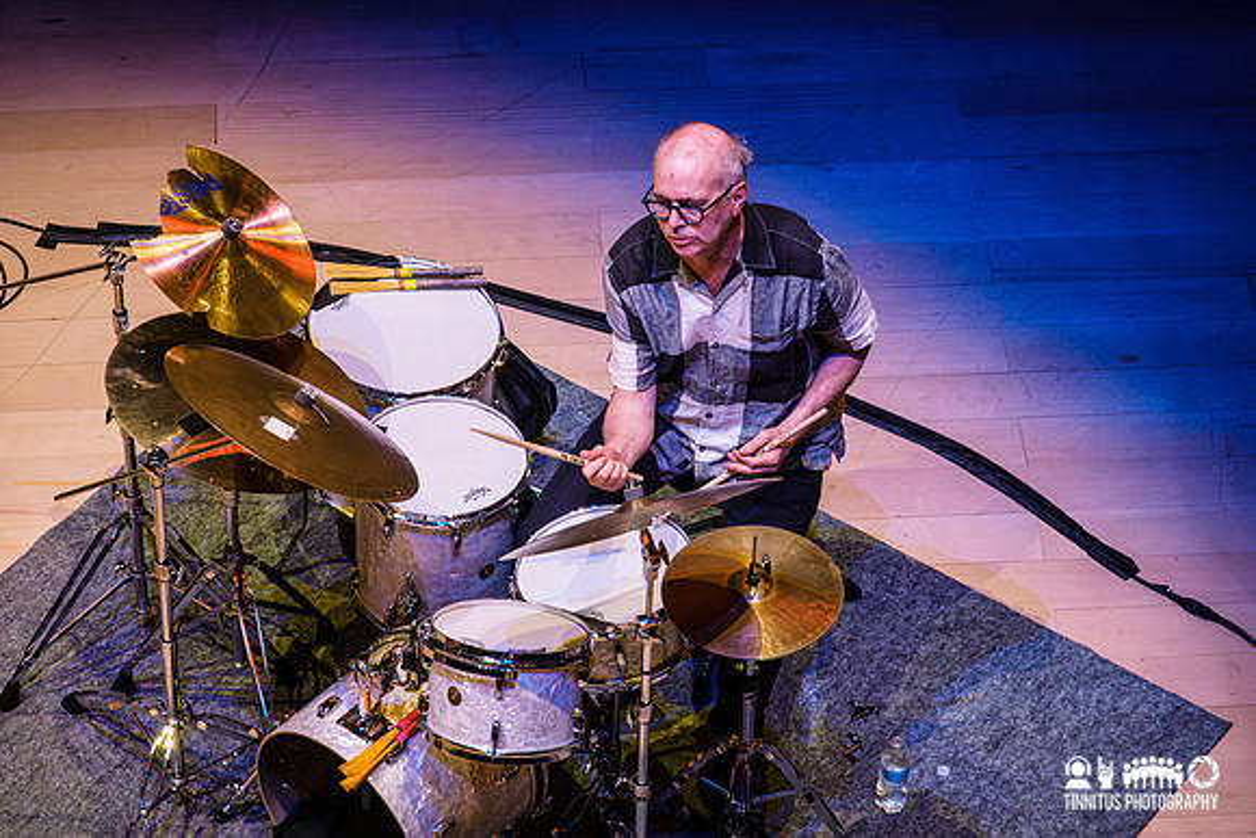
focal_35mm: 127
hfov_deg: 16.1
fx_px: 4432
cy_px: 419
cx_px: 628
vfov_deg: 10.8
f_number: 4.5
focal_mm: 46.09
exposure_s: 1/320
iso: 3200
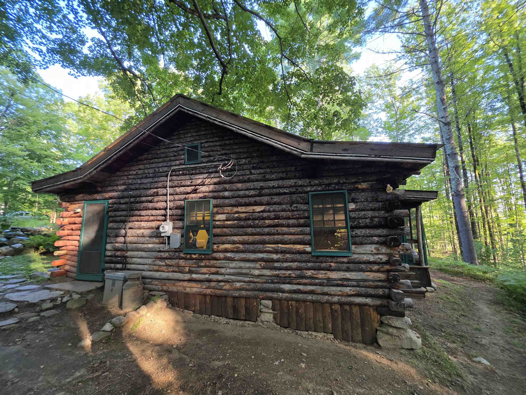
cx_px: 263
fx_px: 198
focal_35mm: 13
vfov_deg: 89.9
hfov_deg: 106.2
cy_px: 198
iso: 200
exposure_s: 1/120
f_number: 1.9
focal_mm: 2.2
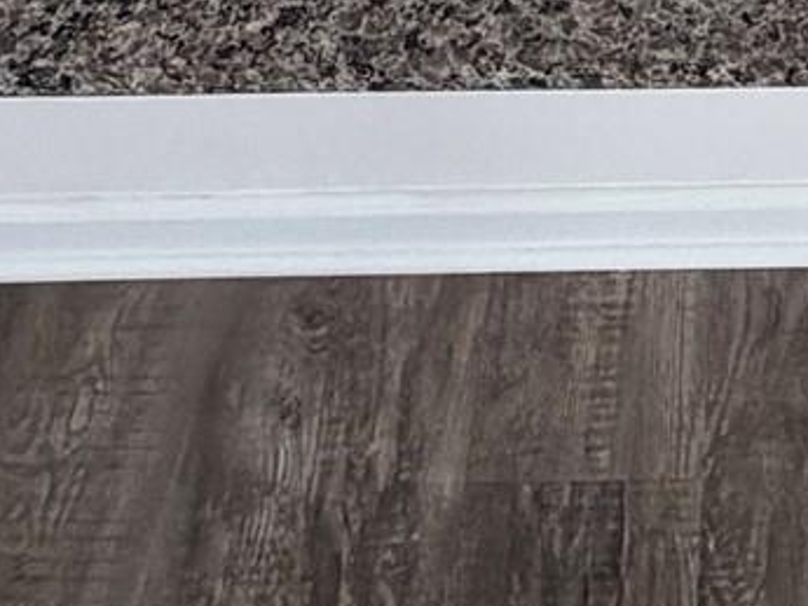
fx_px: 1938
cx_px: 841
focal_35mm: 83
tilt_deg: -27.1
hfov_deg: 22.5
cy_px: -1062
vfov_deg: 12.0
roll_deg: -0.1
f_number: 2.2
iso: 125
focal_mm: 2.22
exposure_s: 1/121
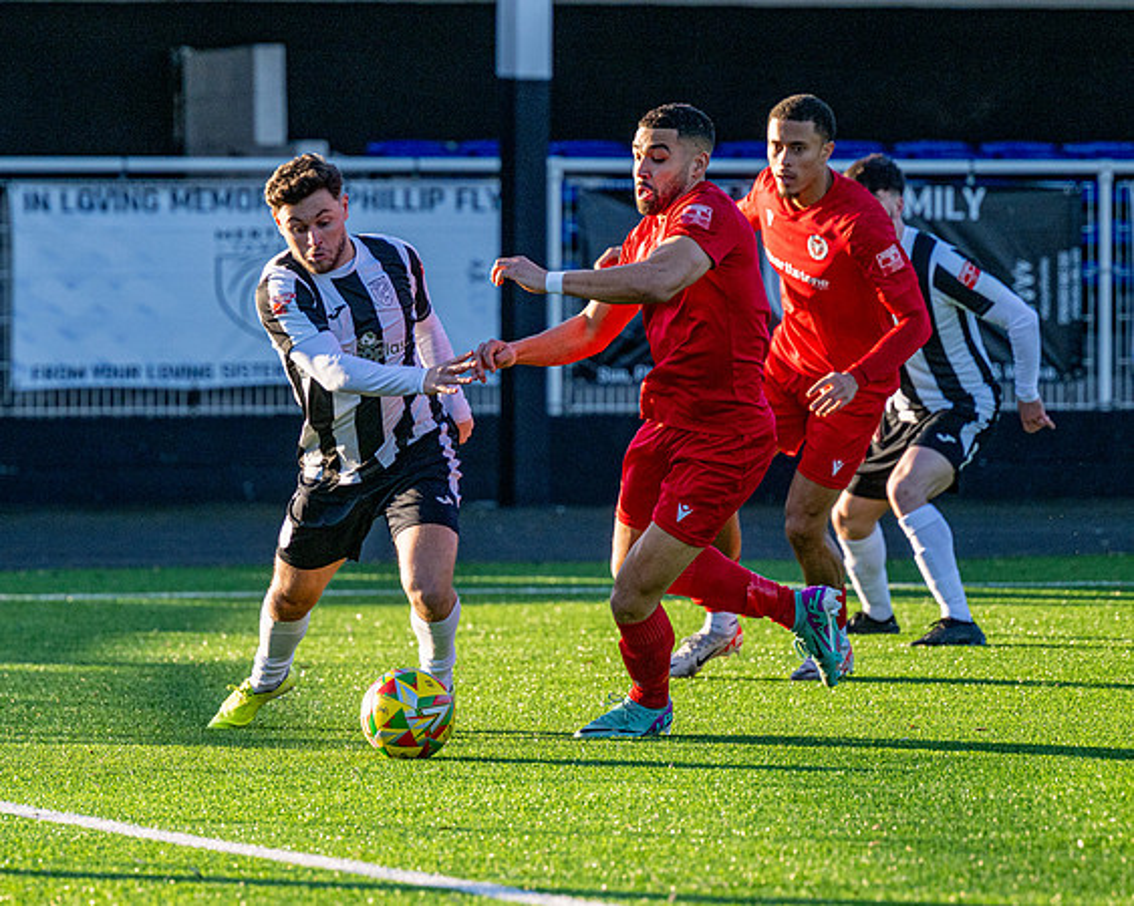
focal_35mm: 305
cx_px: 447
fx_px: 10238
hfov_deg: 6.3
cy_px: 554
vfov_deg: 5.1
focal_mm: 195
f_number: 4
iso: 400
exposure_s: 1/3200
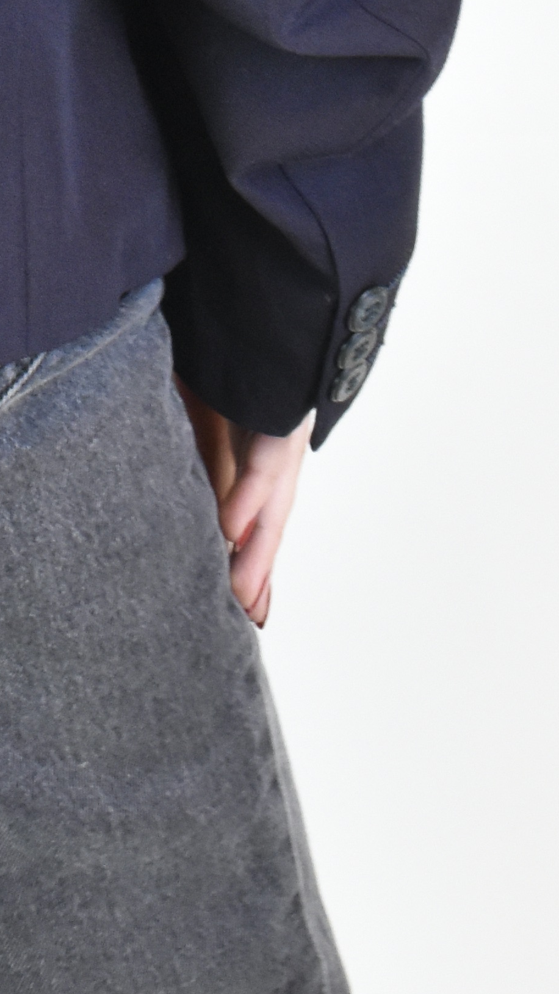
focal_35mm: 168
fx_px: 4424
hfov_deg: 7.0
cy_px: -556
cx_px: -539
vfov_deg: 12.1
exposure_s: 1/25
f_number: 13
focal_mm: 29
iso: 1600
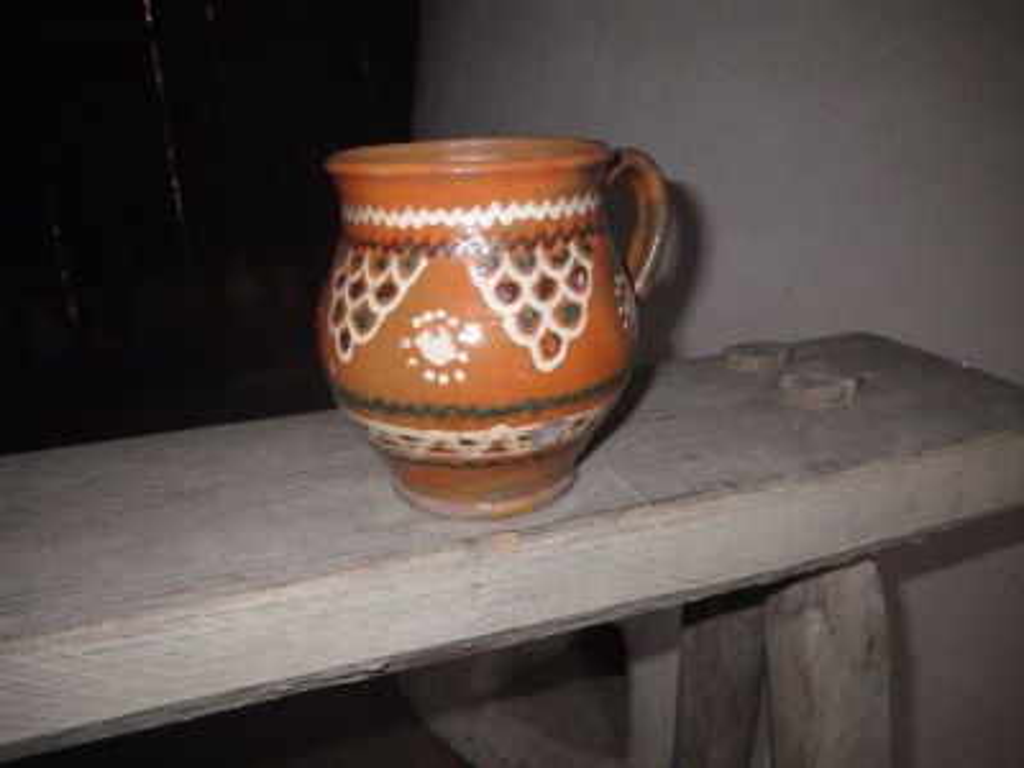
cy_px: 384
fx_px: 828
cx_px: 512
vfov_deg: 49.7
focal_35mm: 28
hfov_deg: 63.4
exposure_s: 1/50
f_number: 4.2
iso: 400
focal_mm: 5
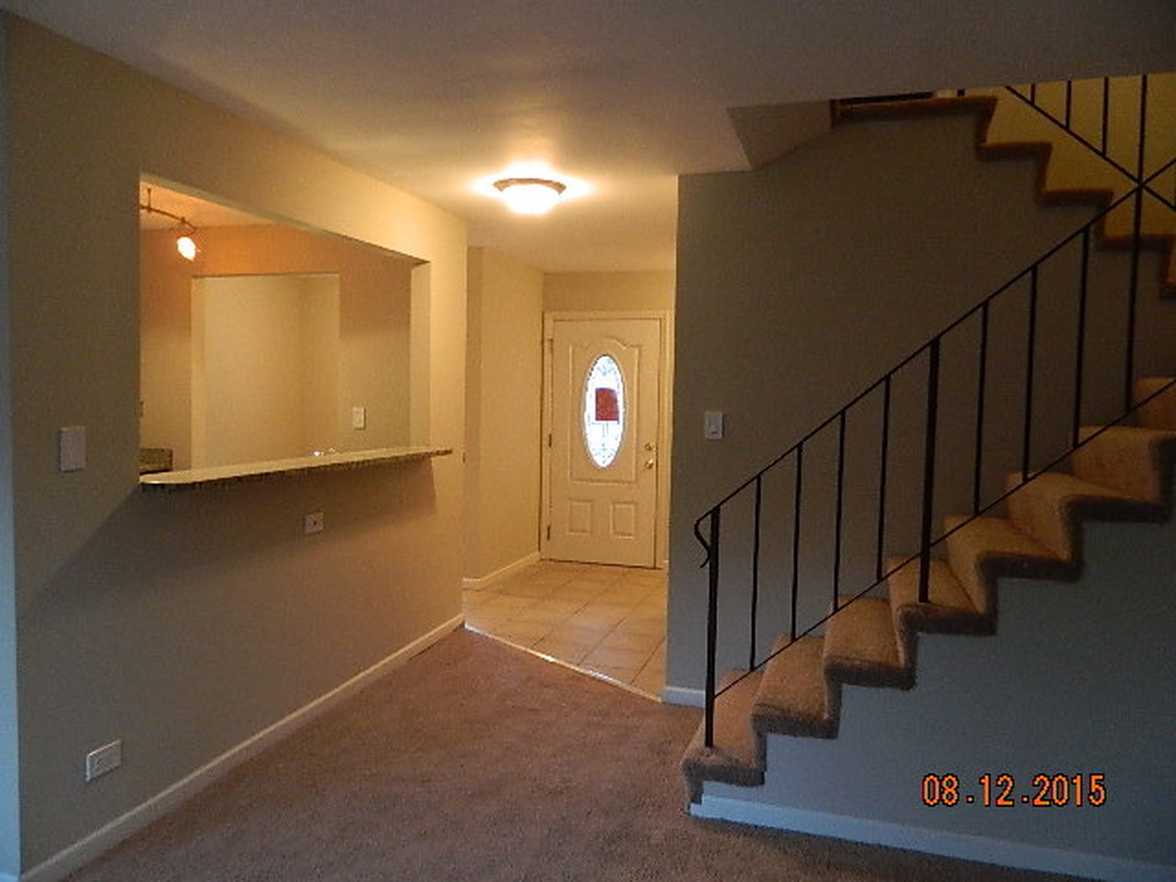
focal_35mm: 25
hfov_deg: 69.4
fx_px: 849
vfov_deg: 54.9
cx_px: 588
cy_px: 441
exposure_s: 1/25
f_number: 3.1
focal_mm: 4.5
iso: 400
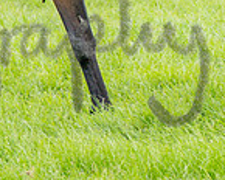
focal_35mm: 356
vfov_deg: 4.3
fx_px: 2371
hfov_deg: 5.4
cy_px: -135
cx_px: 163
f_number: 4
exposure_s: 1/1600
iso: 400
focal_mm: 70
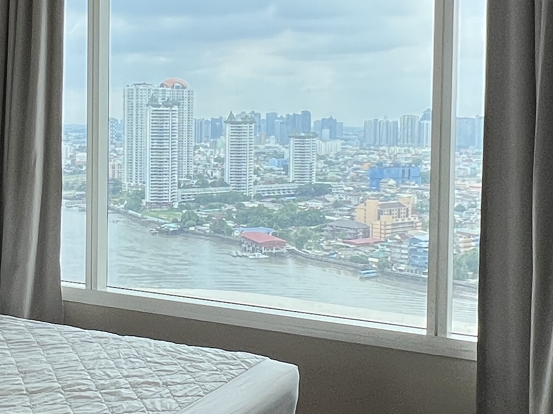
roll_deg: -0.5
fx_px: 831
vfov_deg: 27.9
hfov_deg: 35.5
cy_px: 159
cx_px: 101
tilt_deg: +1.2
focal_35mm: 52
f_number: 1.8
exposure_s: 1/511
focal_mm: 1.57
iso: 32
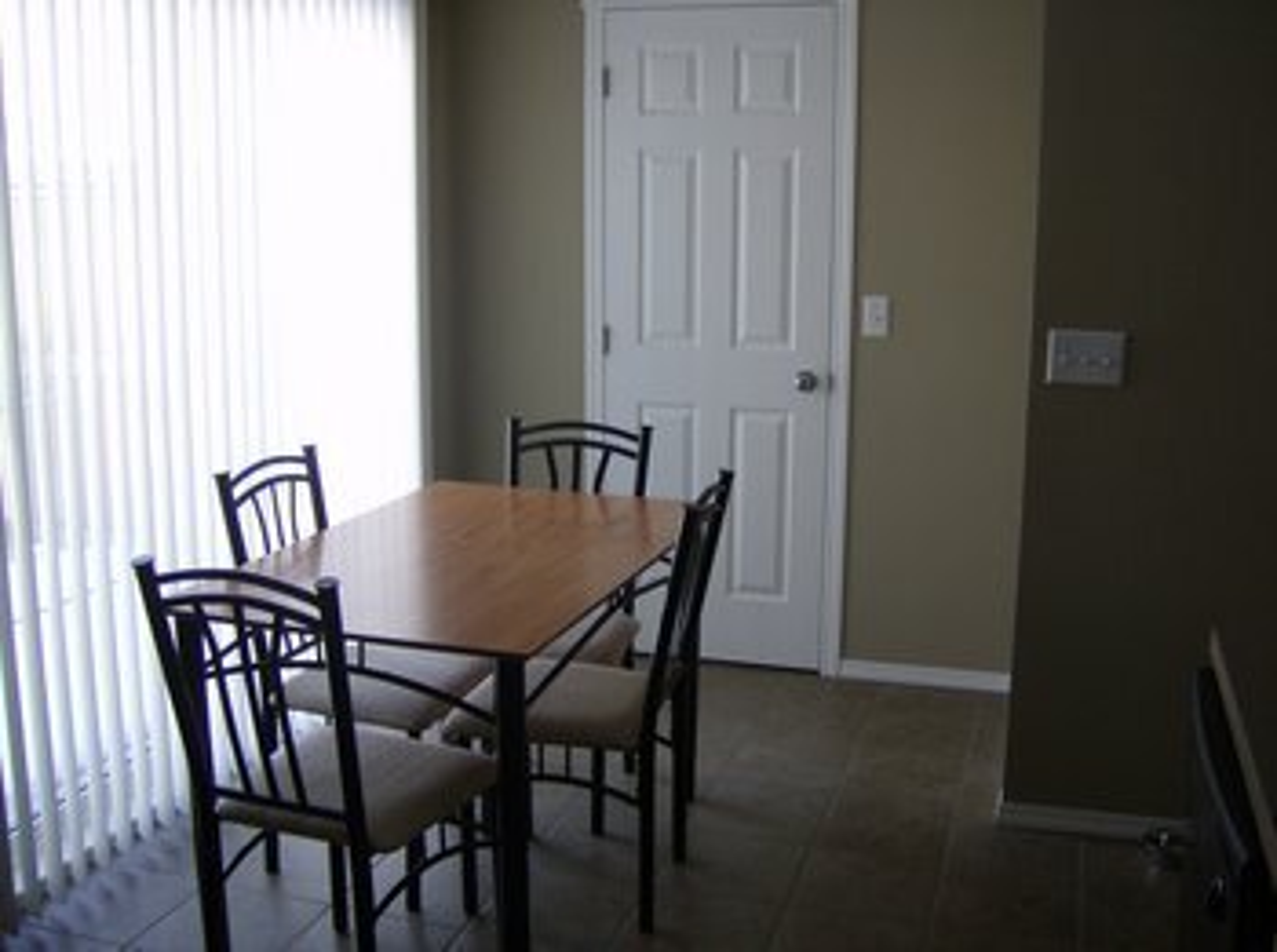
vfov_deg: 39.5
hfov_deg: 51.4
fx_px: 1325
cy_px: 476
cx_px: 638
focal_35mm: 36
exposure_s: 1/72.7
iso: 100
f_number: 2.8
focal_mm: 6
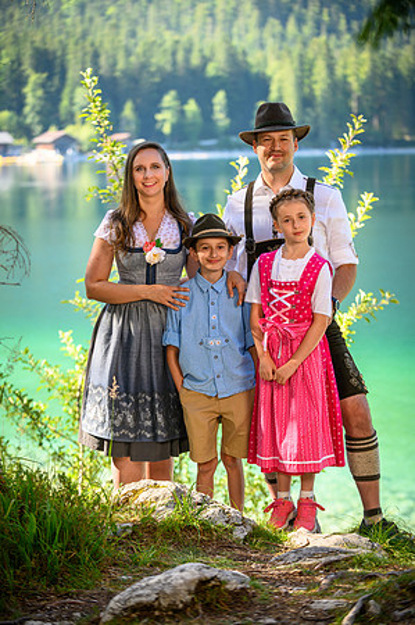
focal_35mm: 82
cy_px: 312
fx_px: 1421
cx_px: 208
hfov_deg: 16.6
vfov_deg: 24.8
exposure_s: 1/320
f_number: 3.2
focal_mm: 82
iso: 100
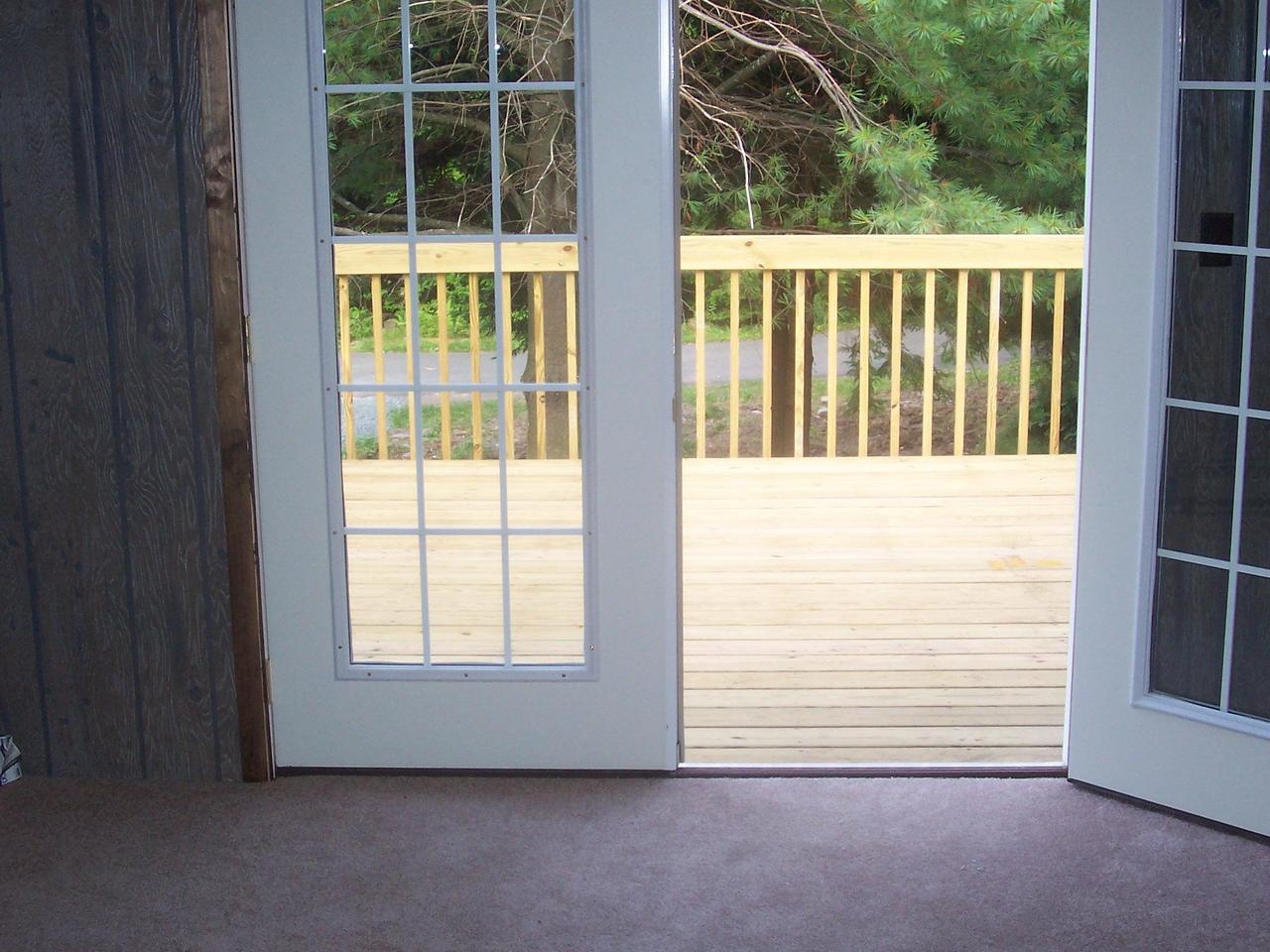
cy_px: 476
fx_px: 1688
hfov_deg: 41.2
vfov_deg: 31.5
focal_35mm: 46
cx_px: 635
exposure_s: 1/90
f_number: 3
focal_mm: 7
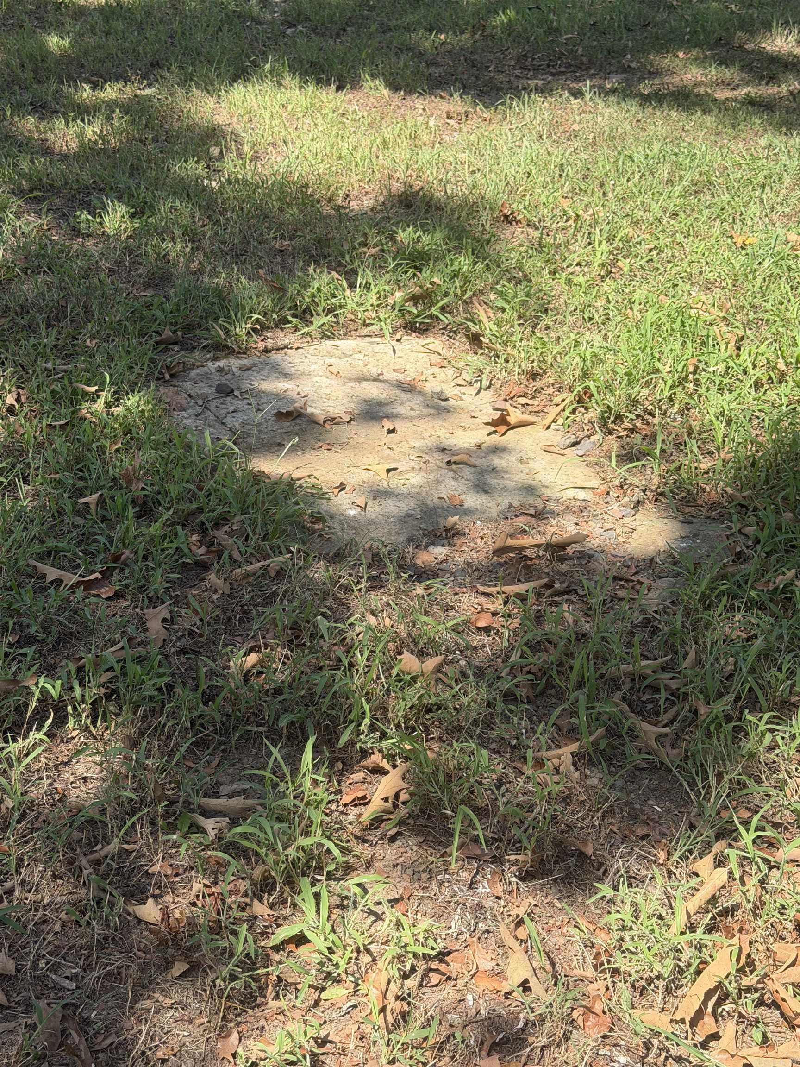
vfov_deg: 39.7
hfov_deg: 30.3
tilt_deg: -21.1
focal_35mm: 48
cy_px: 534
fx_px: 1479
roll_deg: -2.7
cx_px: 400
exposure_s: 1/1353
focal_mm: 6.76
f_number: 1.78
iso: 64
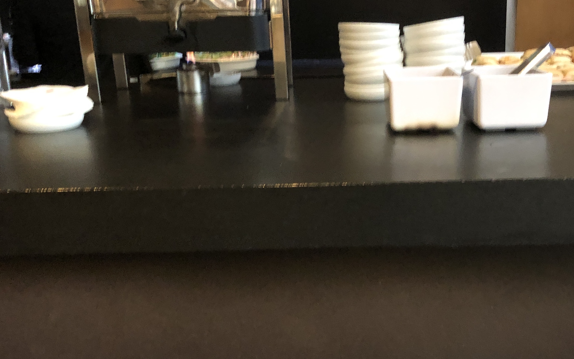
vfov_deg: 26.8
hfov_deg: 41.8
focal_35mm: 48
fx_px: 751
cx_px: 325
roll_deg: +0.3
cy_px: 203
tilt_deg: -17.9
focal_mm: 3.99
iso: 125
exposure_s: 1/4
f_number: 1.8
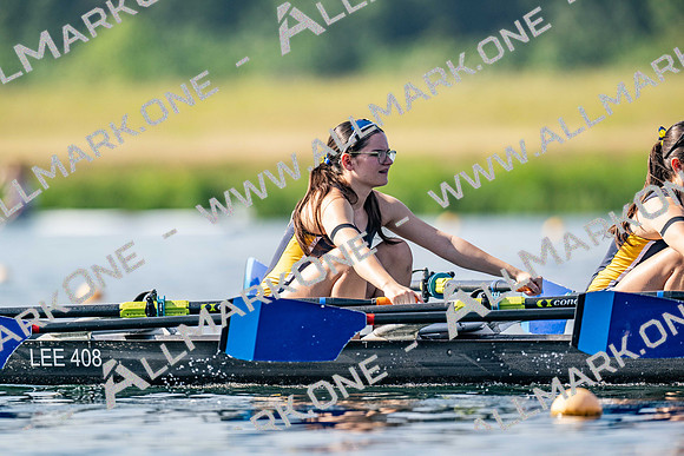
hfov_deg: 3.4
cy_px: 228
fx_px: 11402
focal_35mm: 600
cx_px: 342
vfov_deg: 2.3
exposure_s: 1/2500
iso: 280
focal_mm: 600
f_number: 5
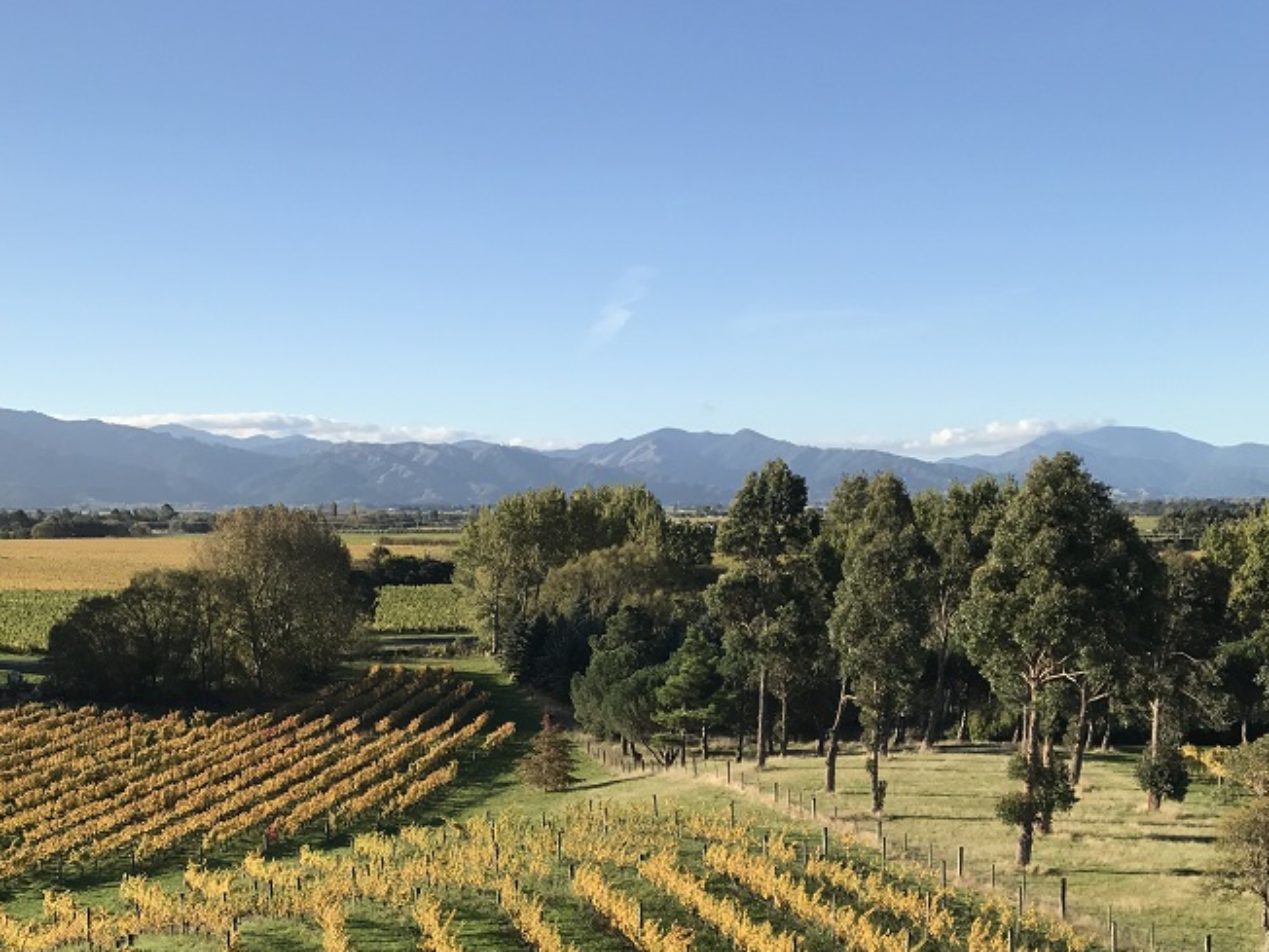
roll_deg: +0.2
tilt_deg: -7.7
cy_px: 718
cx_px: 506
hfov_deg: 42.7
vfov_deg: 32.2
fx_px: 1613
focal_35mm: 44
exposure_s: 1/1623
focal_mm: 3.99
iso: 20
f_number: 1.8
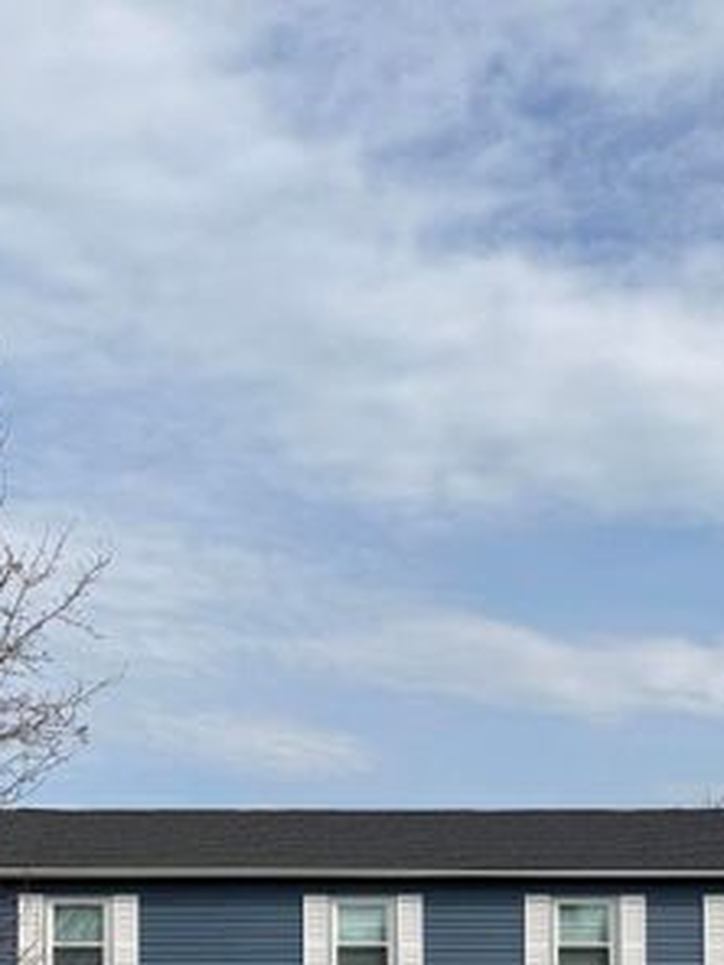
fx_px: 1506
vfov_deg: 32.5
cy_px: 983
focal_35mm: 54
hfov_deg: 26.9
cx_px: 258
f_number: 1.78
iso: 80
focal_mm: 6.76
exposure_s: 1/5319
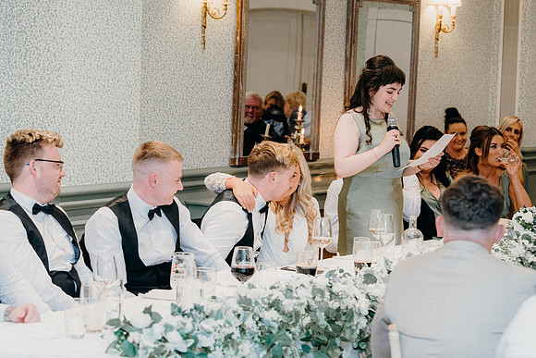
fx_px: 1564
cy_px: 179
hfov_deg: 19.5
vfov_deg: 13.0
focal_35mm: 105
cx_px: 268
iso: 2500
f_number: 3.5
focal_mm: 70
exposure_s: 1/160
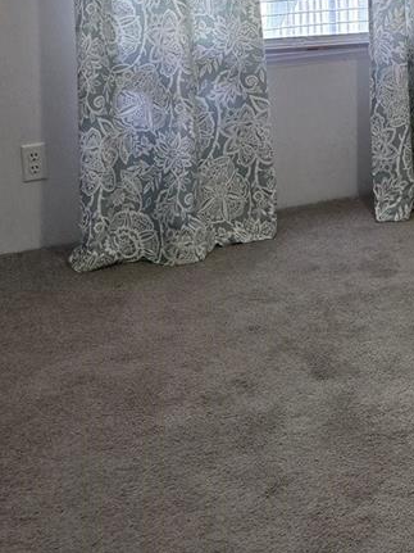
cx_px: 431
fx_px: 1308
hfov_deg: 17.5
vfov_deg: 23.2
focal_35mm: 82
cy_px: 45
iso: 125
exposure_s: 1/120
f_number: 1.8
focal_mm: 5.4
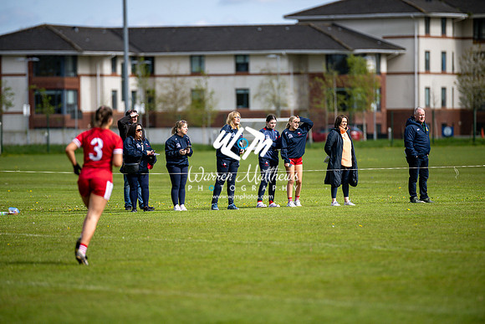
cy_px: 162
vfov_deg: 4.6
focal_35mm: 300
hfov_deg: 6.9
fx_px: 4042
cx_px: 242
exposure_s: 1/6400
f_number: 2.8
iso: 320
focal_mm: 300
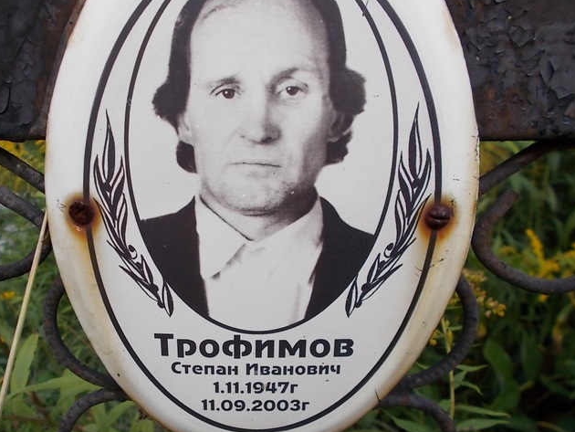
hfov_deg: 54.8
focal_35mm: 33
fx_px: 548
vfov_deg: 42.8
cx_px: 221
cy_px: 257
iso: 80
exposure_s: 1/200
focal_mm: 4.6
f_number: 3.2
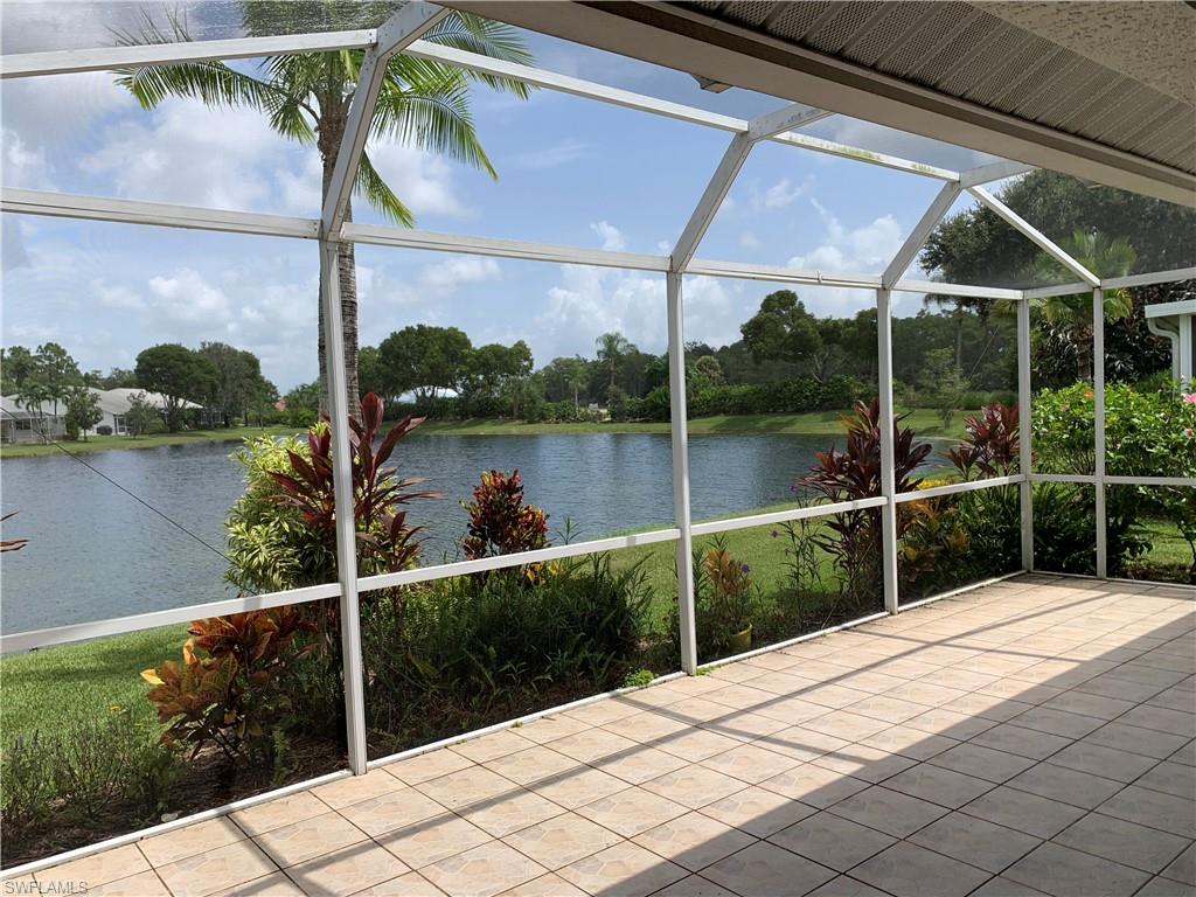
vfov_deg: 53.1
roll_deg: +2.1
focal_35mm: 26
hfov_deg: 67.3
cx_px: 598
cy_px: 448
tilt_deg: -3.2
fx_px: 898
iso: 25
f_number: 1.8
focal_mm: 4.25
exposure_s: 1/1953
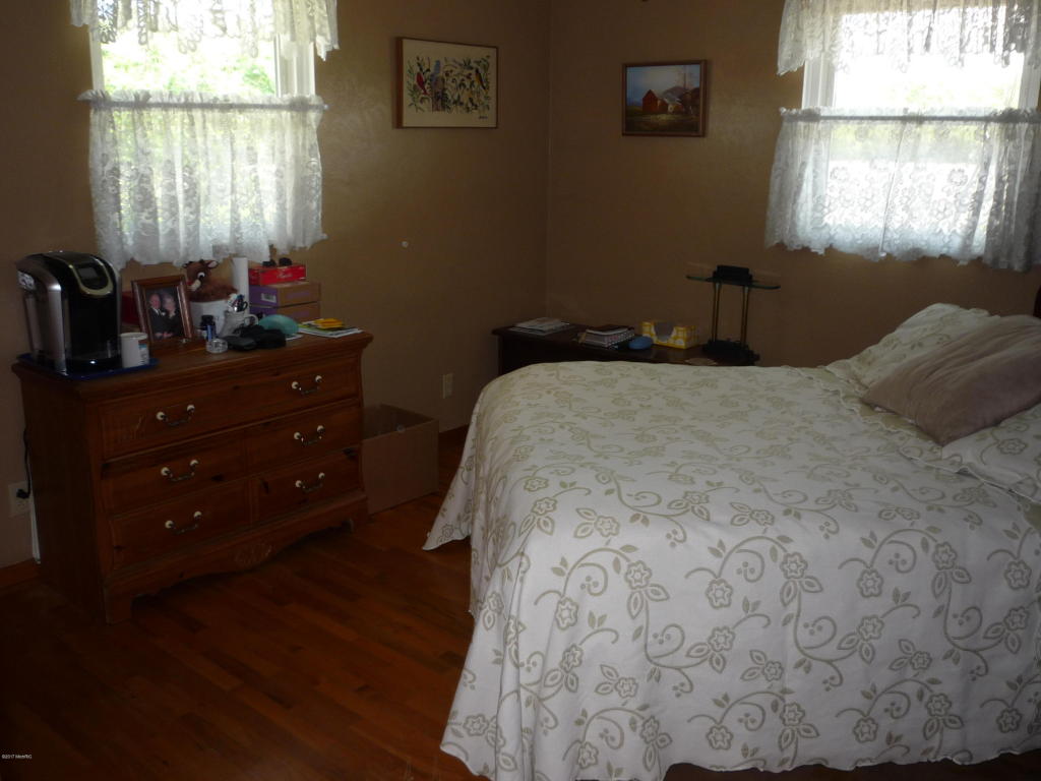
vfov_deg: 44.2
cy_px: 390
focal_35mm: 32
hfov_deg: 56.8
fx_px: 962
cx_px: 520
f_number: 3.3
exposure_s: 1/30
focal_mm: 5.2
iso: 100
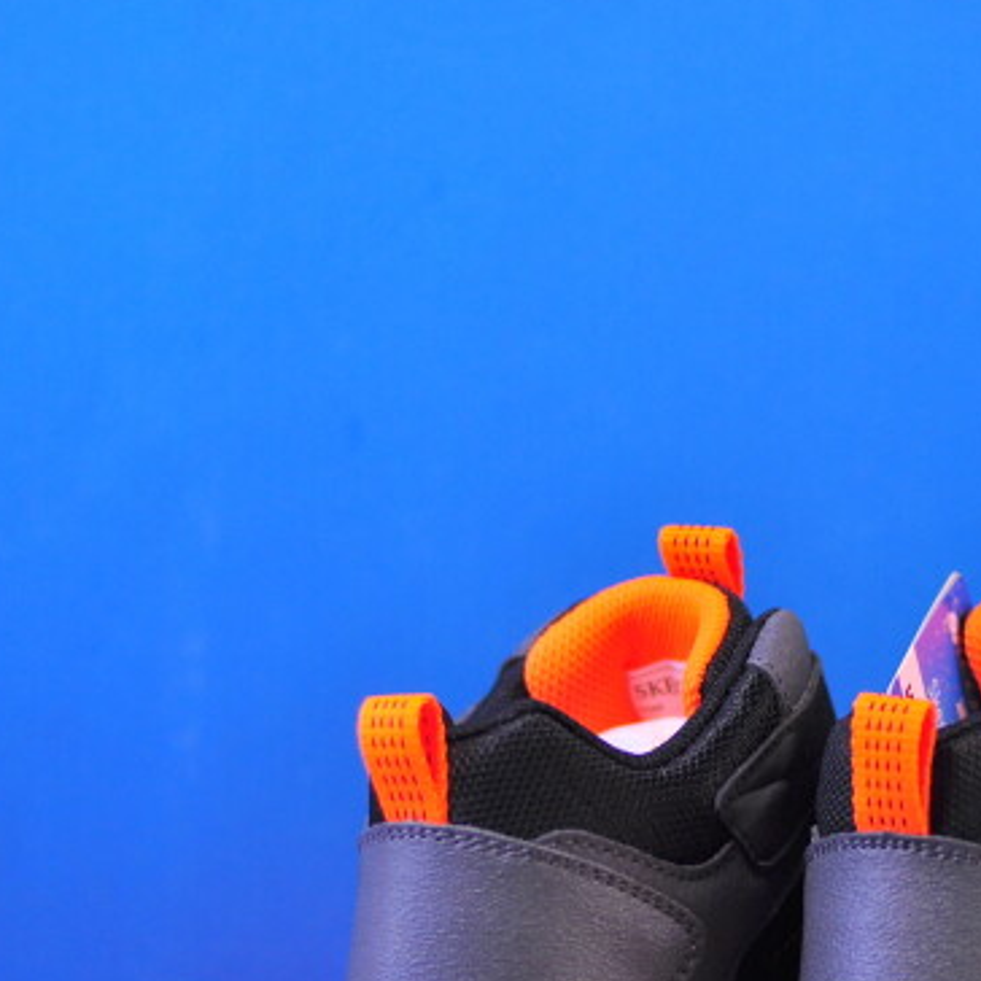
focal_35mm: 140
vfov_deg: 12.4
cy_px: 697
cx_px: 868
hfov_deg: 12.4
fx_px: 4489
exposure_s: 1/320
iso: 250
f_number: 2
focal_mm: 50
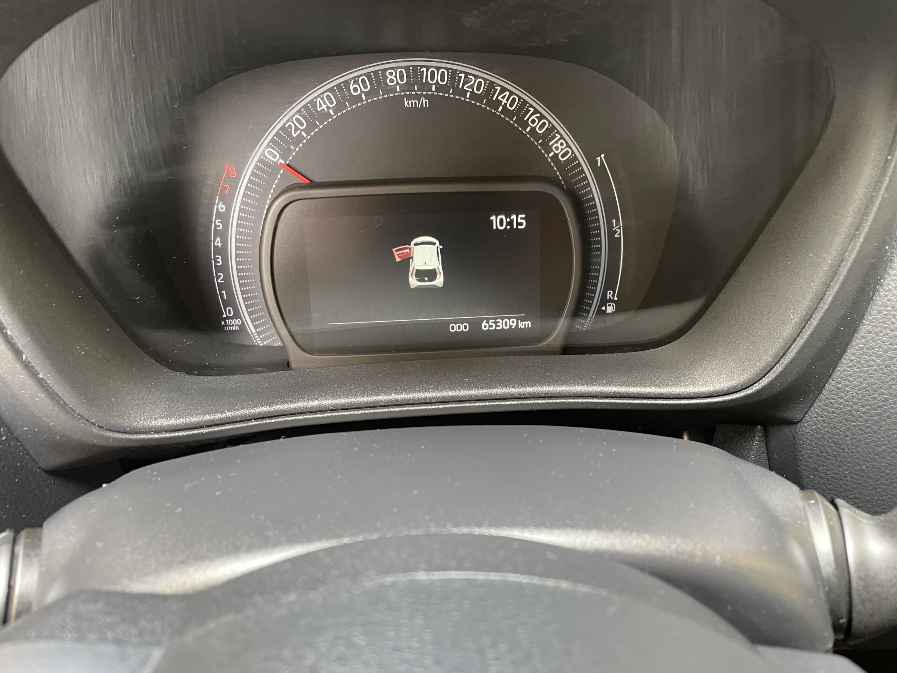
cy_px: 336
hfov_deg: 67.3
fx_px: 674
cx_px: 448
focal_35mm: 26
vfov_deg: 53.1
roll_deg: -1.5
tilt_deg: -40.7
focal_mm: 4.2
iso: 250
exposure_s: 1/60
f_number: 1.6
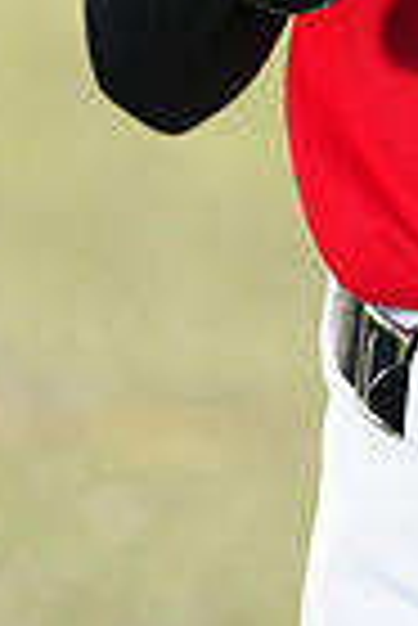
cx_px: 623
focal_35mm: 714
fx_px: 12404
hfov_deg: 1.9
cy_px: -500
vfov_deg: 2.9
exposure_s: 1/250
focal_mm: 171
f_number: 5
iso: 100
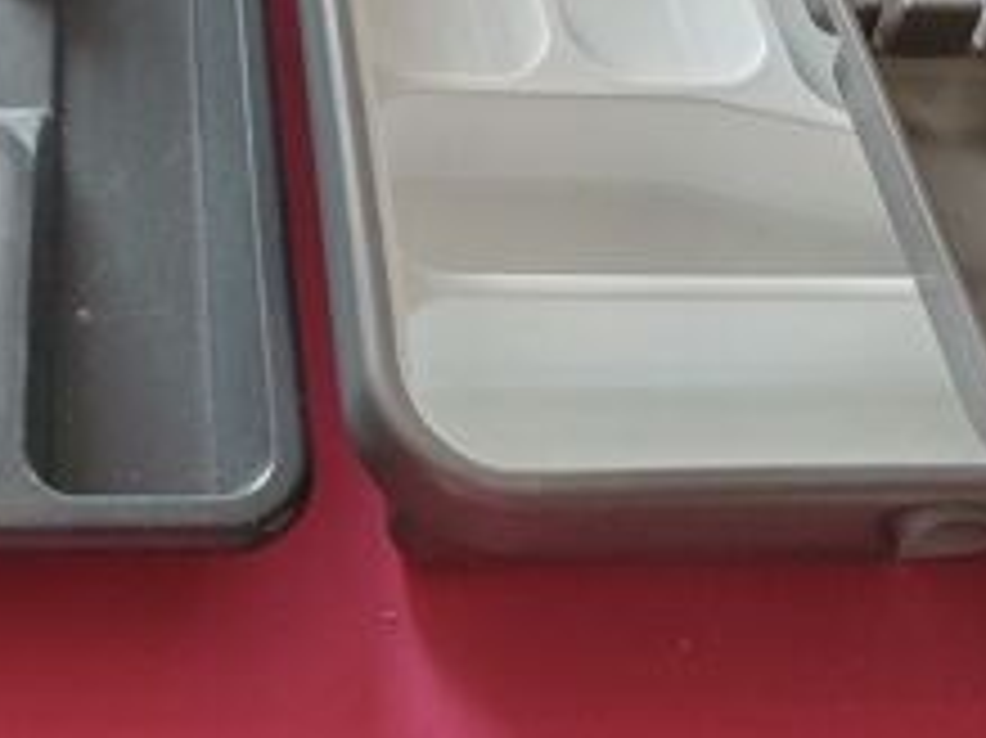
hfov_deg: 33.3
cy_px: -27
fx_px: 1623
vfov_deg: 24.3
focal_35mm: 57
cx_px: 288
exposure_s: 1/95
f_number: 2.4
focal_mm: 4.3
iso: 250
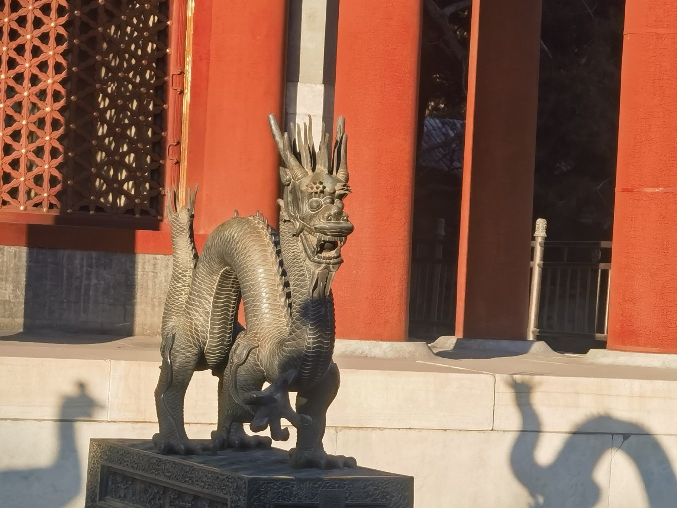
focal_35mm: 123
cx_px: 305
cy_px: 356
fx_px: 2405
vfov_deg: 12.0
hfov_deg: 16.0
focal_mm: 6.67
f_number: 1.9
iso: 50
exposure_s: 1/1250
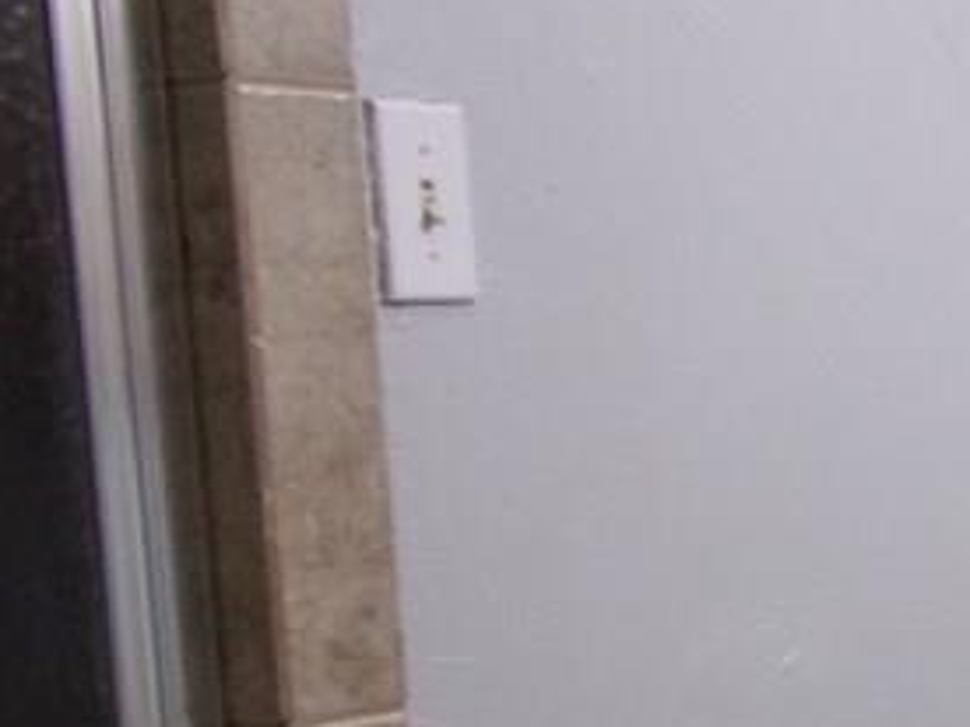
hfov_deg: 19.1
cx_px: 1487
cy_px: 657
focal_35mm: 89
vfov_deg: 16.4
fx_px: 2494
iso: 200
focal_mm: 4.3
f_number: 3.3
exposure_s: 1/30
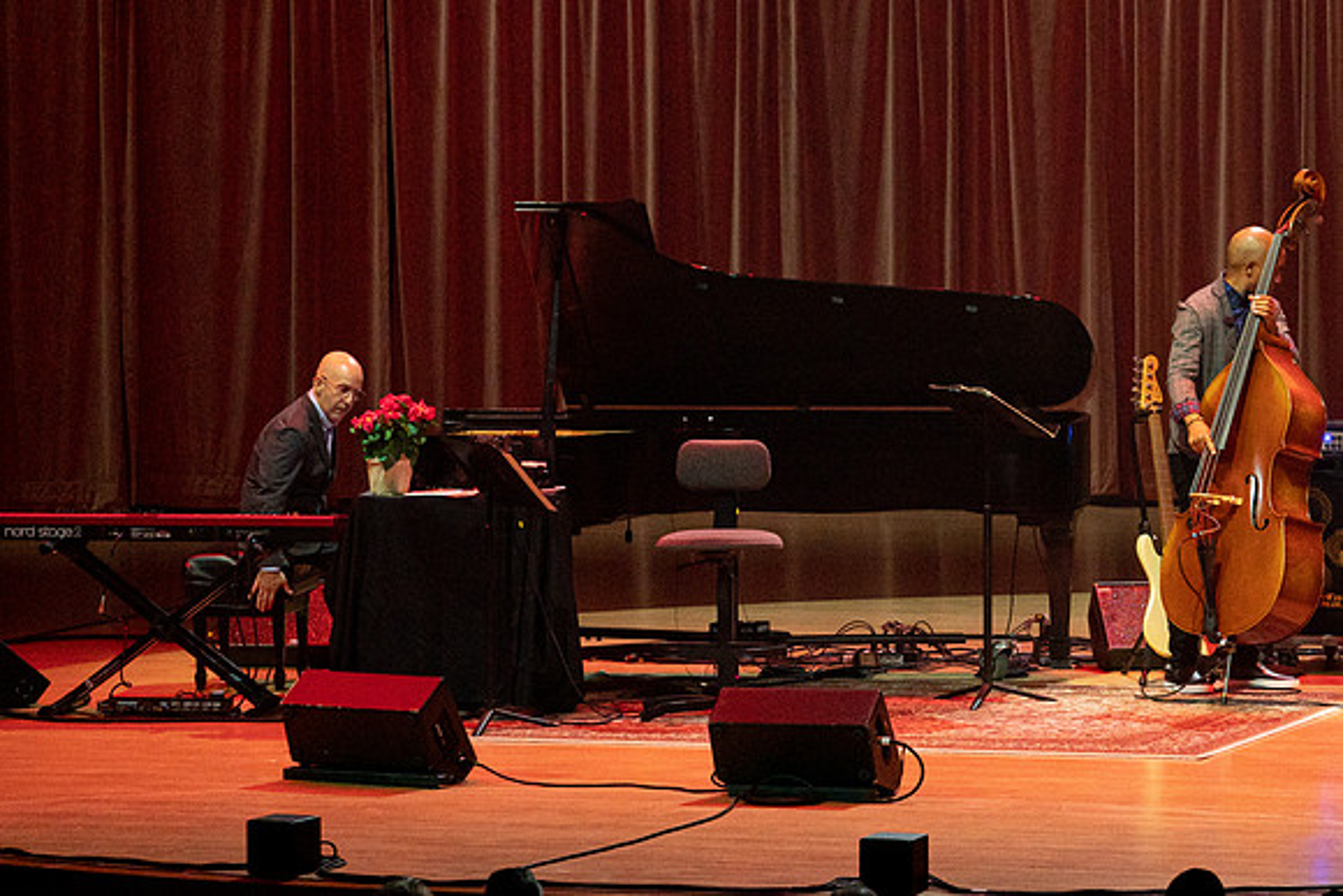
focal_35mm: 222
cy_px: 385
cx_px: 1128
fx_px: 8298
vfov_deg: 6.2
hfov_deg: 9.2
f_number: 6.3
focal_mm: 132
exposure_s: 1/250
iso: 2500
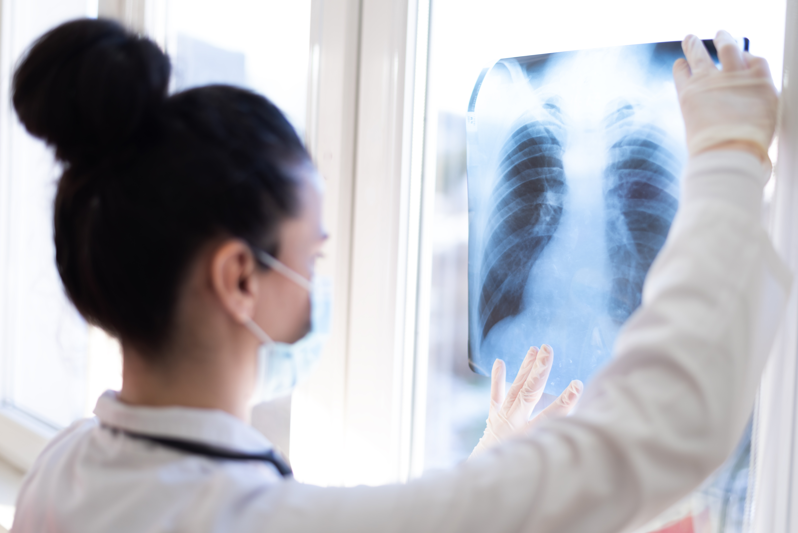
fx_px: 1109
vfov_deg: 27.0
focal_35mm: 50
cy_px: 266
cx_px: 399
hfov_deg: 39.6
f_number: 1.8
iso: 100
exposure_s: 1/160
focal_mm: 50
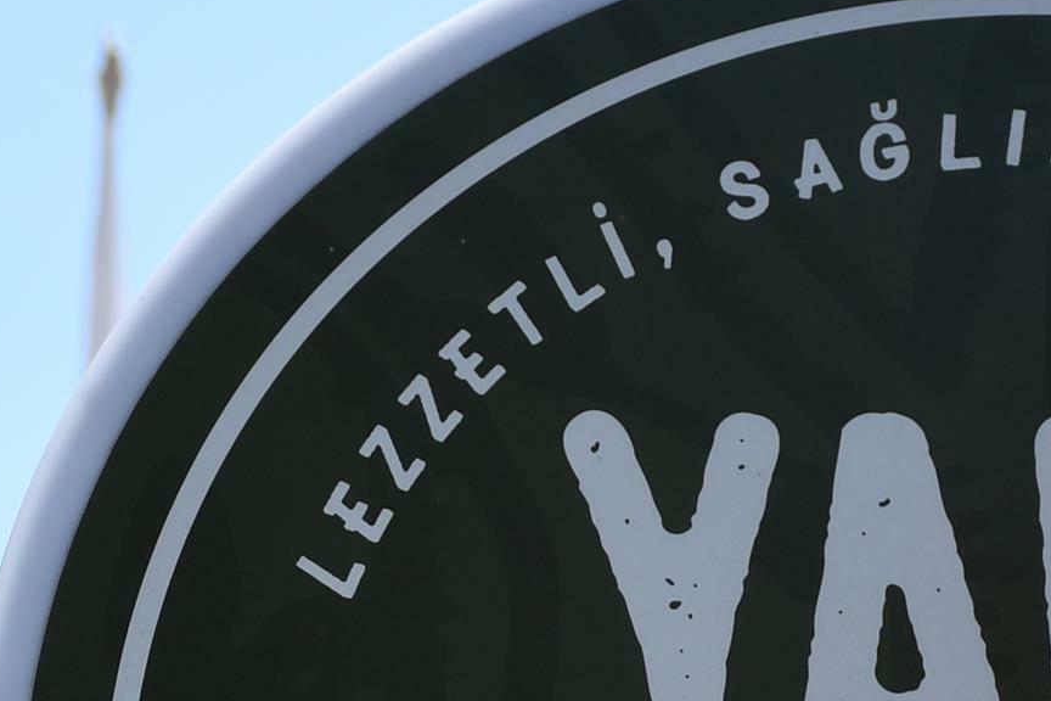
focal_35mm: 316
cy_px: 915
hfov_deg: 6.5
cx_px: 398
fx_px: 9225
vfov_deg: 4.3
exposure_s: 1/800
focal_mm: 52
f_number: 4.8
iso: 160
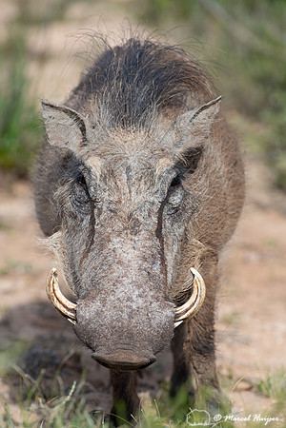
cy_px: 214
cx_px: 143
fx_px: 7149
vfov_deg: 3.4
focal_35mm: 600
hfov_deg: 2.3
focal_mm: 600
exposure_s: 1/2000
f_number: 9
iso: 800
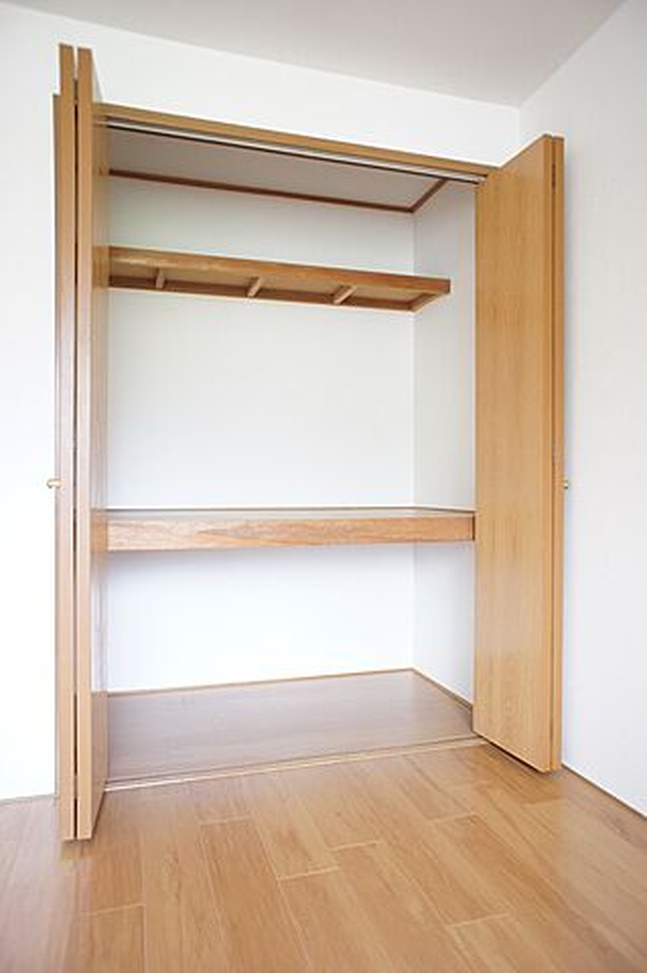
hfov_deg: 53.0
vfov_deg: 73.8
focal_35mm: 24
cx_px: 324
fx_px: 648
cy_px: 486
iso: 320
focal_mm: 16
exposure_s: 1/30
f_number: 2.8
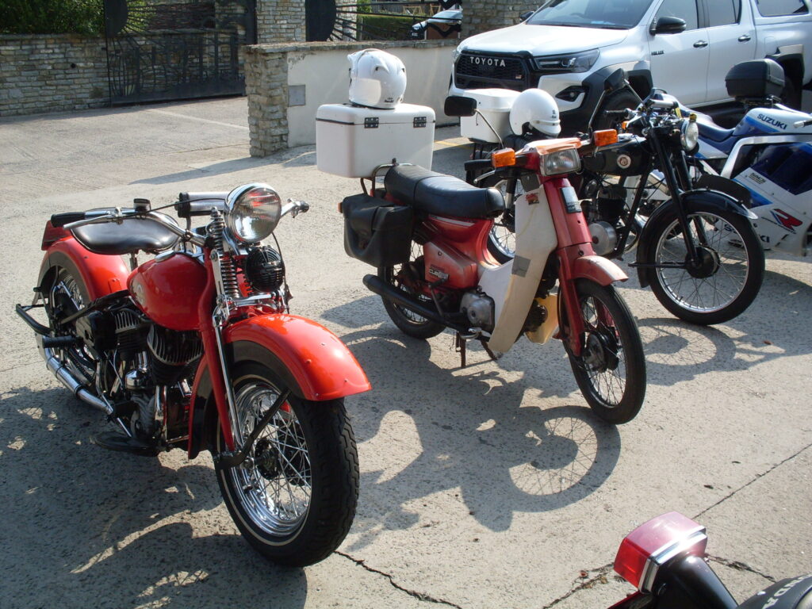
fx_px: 891
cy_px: 304
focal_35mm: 38
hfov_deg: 49.0
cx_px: 406
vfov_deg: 37.7
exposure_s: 1/125
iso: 80
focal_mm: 6.3
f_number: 8.4
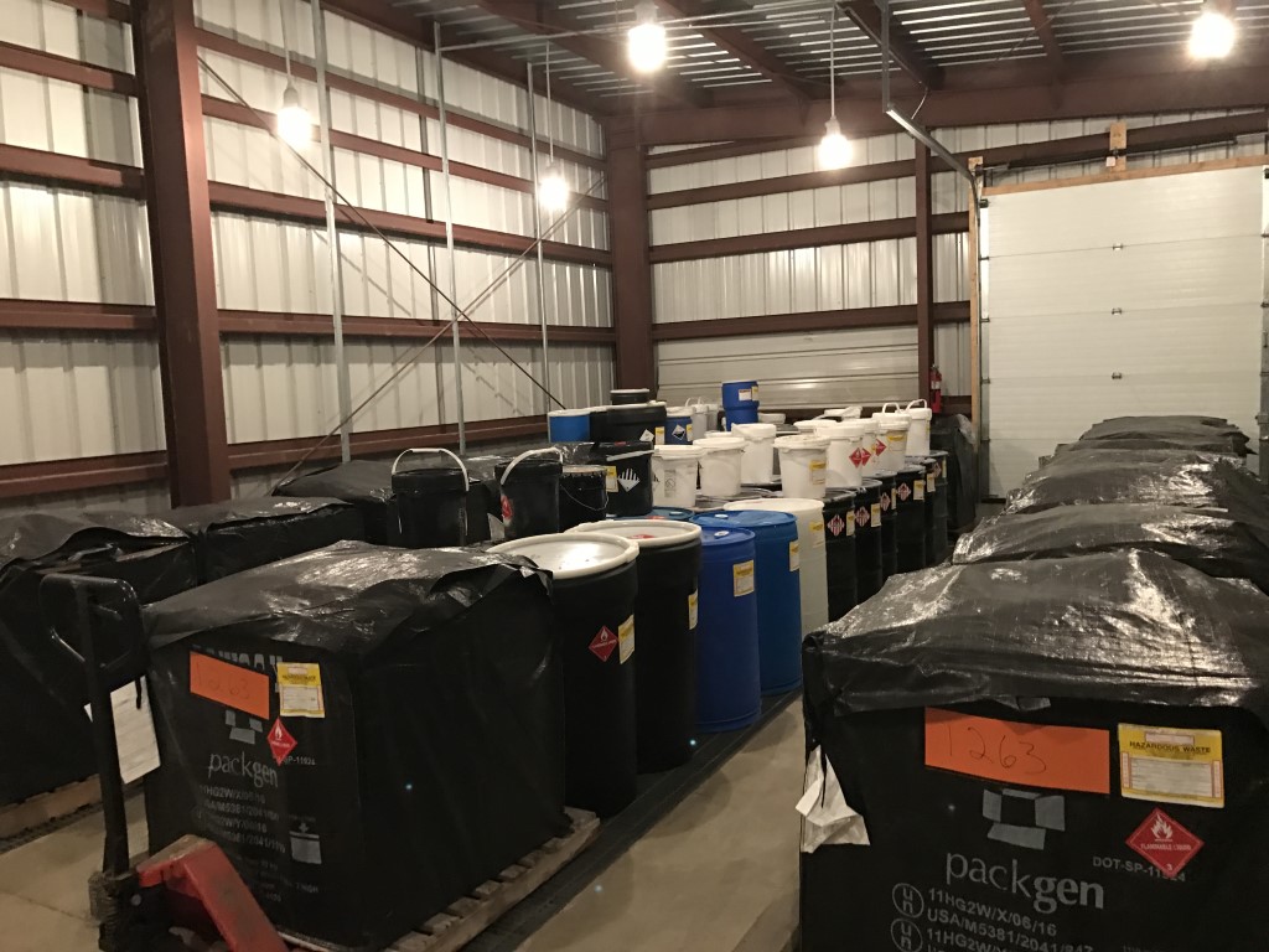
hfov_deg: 63.4
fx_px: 1026
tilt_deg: -5.1
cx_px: 634
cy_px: 476
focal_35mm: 28
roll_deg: +2.2
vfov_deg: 49.7
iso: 100
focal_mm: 3.99
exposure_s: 1/11
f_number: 1.8
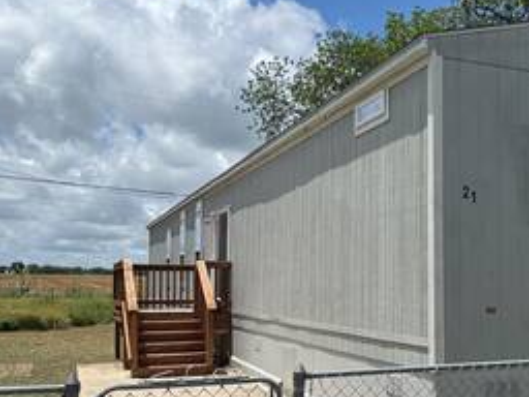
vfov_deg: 30.2
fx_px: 734
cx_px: 444
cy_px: 238
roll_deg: -0.4
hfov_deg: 37.8
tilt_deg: +4.8
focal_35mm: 48
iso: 80
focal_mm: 6.76
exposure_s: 1/6711
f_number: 1.78
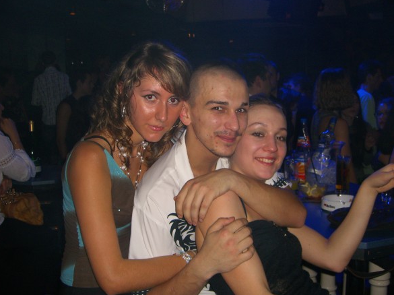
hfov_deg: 47.9
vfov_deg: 36.8
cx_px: 193
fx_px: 444
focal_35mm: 39
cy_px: 148
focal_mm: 7.9
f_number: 2.8
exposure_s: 1/60
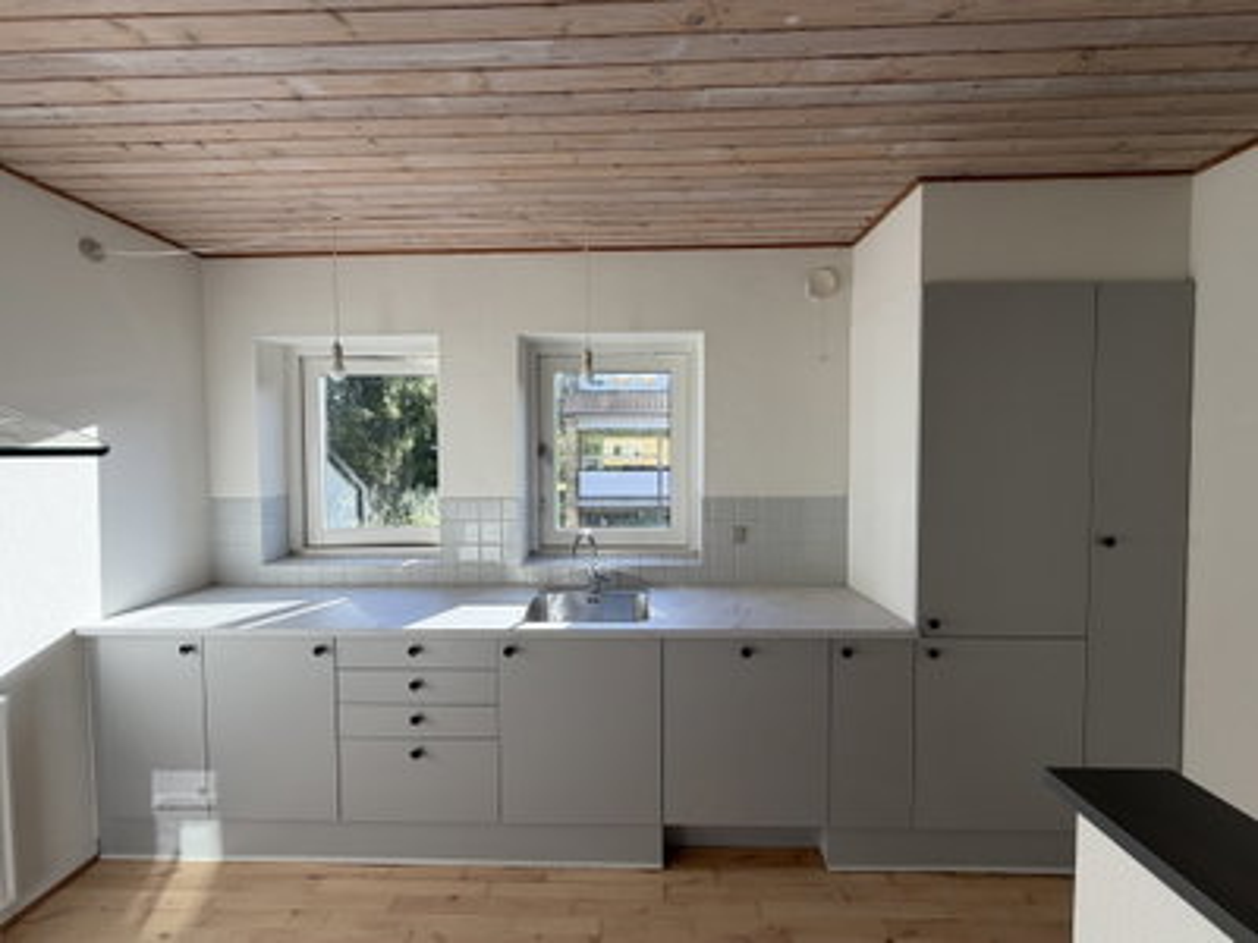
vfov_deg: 85.7
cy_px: 472
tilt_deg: -2.0
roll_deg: +0.5
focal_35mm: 14
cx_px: 629
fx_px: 509
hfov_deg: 102.1
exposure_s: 1/121
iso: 64
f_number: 2.2
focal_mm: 2.22
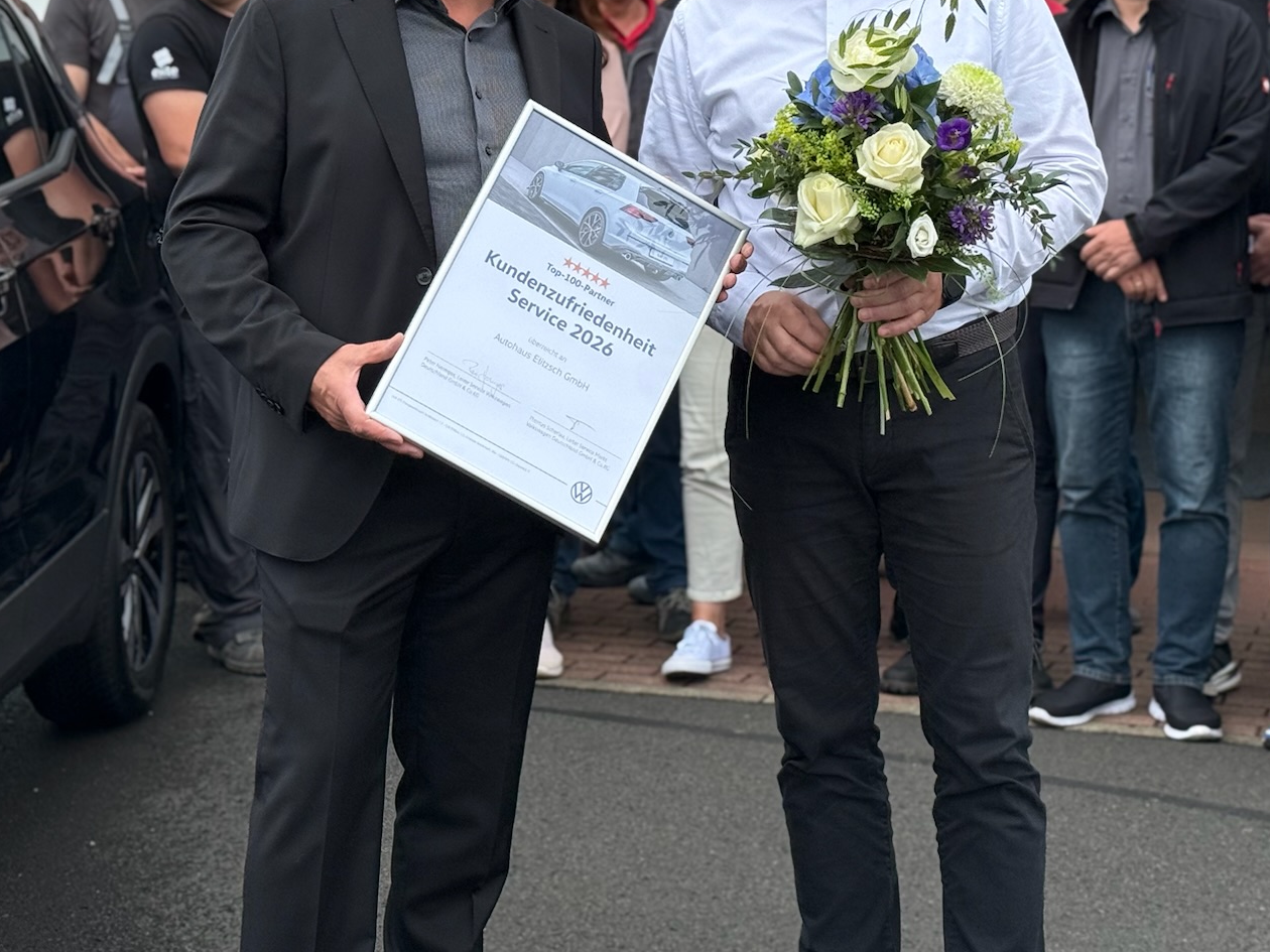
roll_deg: -1.0
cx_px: 655
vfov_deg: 18.7
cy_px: 194
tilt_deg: -1.1
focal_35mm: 78
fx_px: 2862
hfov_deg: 25.0
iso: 64
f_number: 1.78
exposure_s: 1/2667
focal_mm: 6.76
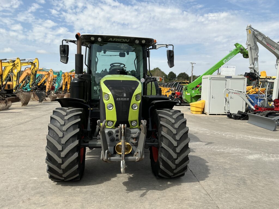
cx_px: 140
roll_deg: -1.2
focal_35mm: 28
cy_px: 104
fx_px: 226
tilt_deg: -4.0
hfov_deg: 63.4
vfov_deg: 49.7
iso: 25
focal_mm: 3
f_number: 1.8
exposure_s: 1/1984
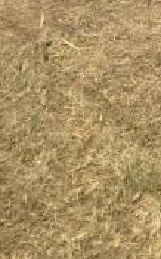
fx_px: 950
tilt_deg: -9.2
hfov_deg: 8.7
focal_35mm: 135
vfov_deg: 13.5
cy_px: -243
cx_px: 406
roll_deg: -0.1
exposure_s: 1/3049
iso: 32
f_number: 2.2
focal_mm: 4.15
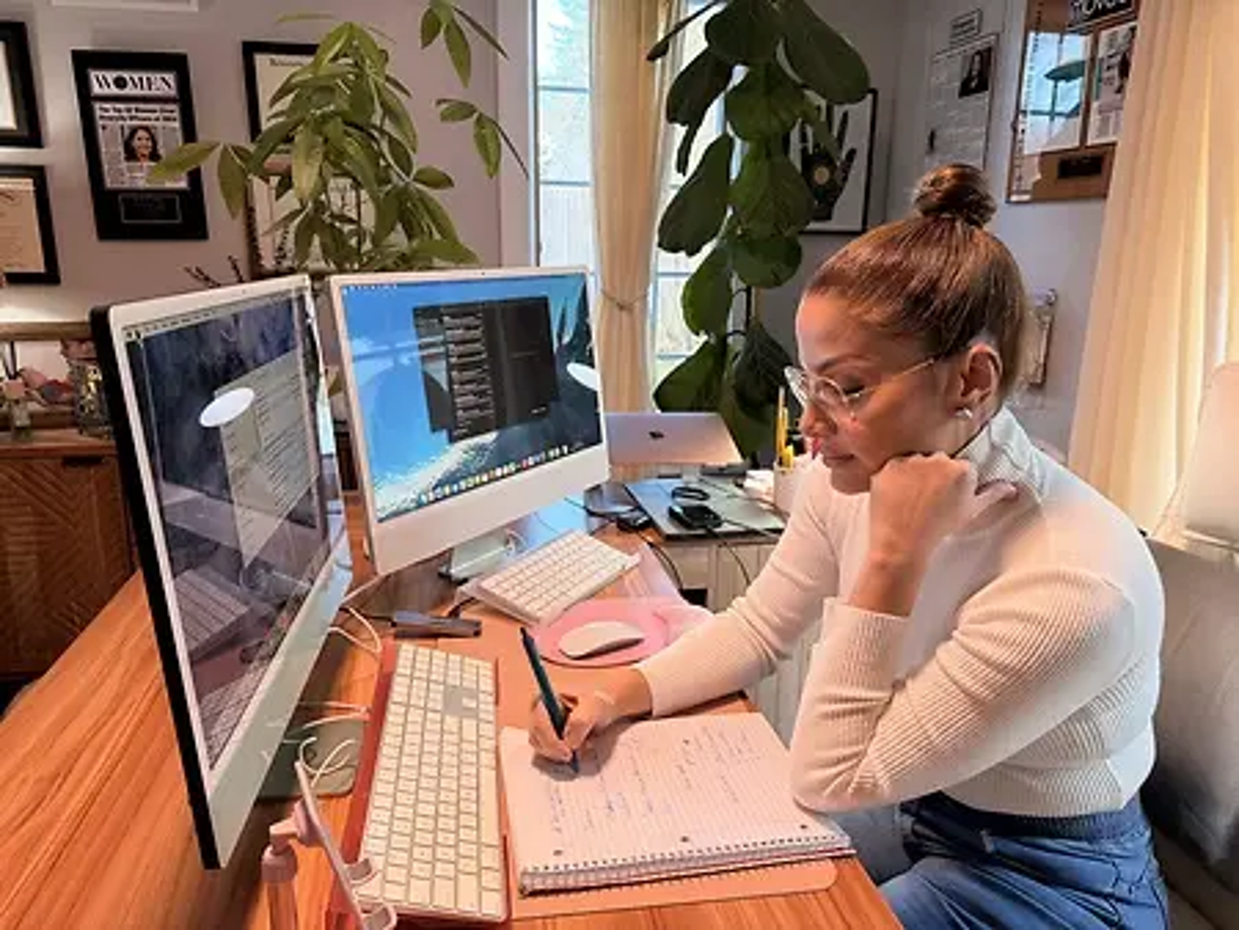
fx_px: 859
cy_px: 465
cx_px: 620
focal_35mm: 24
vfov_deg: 56.9
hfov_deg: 71.6
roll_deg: -0.6
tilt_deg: -13.4
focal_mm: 6.76
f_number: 1.78
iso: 125
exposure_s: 1/60
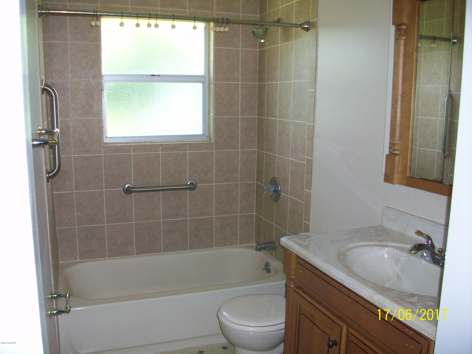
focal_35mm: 32
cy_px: 177
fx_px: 436
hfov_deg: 56.8
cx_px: 236
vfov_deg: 44.2
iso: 120
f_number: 2.8
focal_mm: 5.7
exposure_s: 1/60
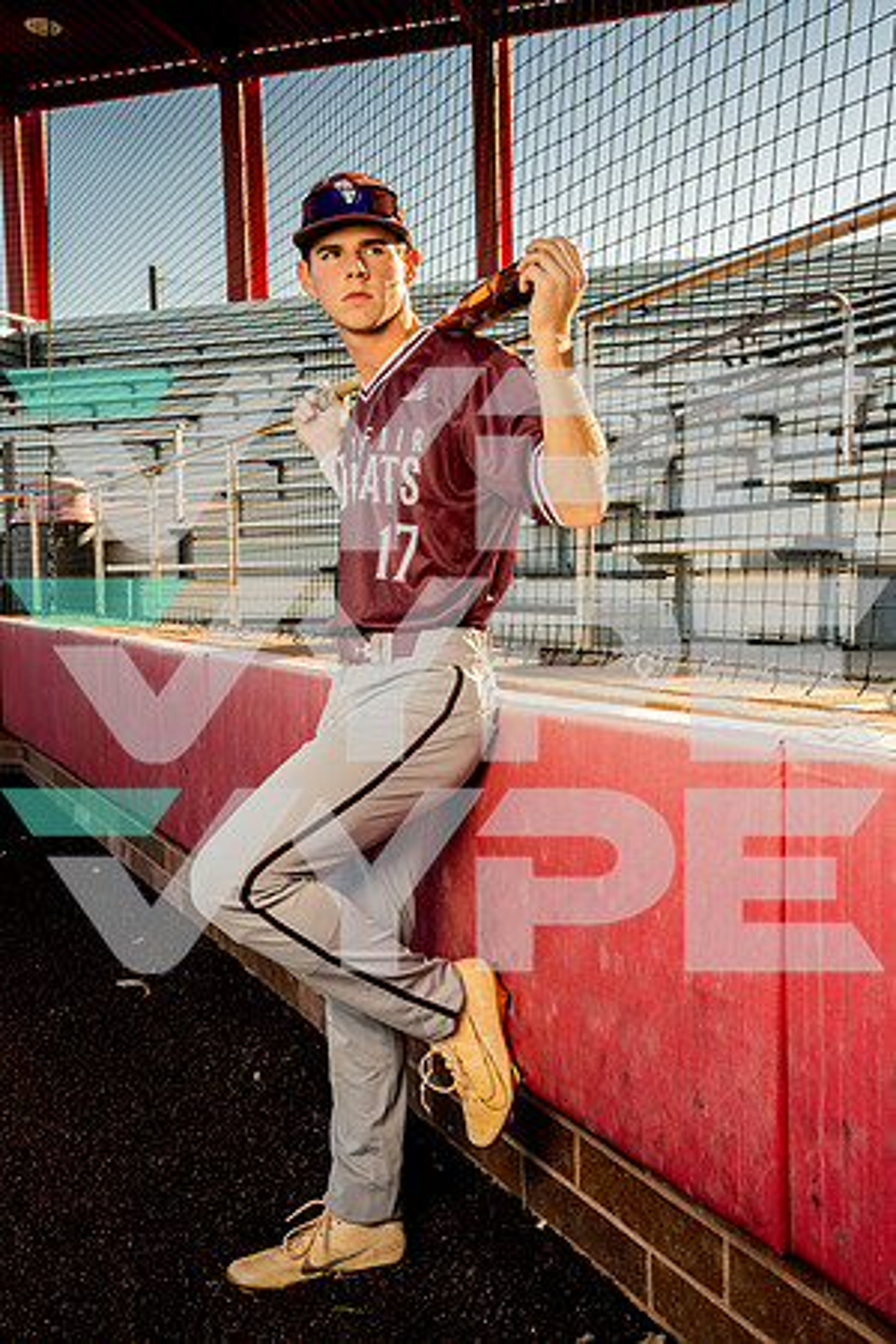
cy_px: 672
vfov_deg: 50.7
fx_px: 1419
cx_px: 448
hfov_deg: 35.1
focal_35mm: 38
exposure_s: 1/250
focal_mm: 38
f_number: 10
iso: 400
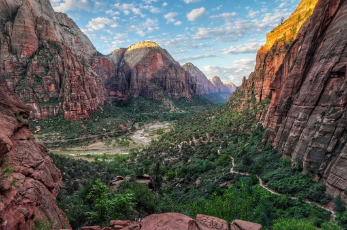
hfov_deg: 87.0
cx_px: 171
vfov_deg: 64.4
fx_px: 183
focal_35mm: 19
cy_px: 109
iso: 640
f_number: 16
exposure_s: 1/80
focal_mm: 12
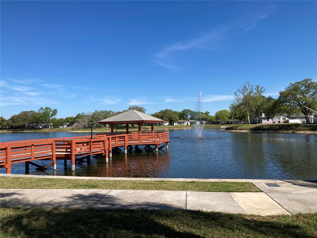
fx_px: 256
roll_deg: +1.6
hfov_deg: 63.4
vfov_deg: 49.7
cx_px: 158
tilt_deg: +3.7
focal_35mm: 28
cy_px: 119
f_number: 1.8
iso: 20
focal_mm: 3.99
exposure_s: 1/2288
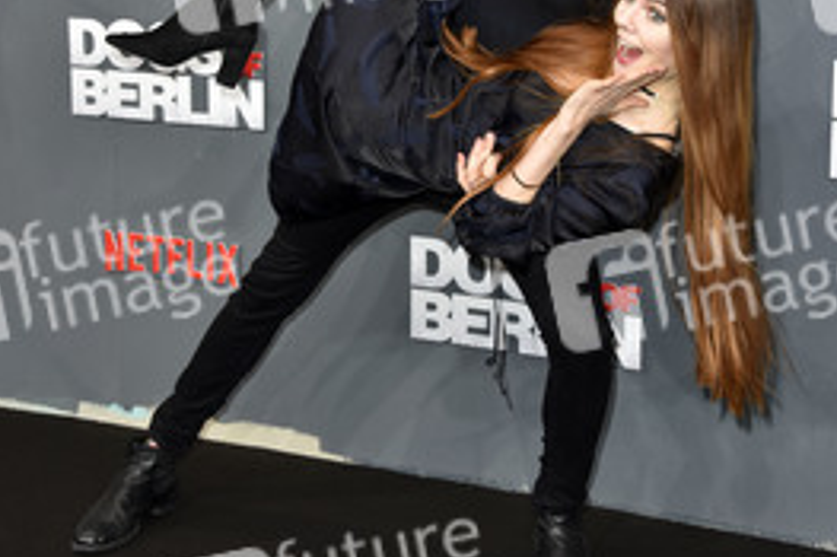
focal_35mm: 76
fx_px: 1766
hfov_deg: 26.7
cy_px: 118
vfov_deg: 17.8
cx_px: 420
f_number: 5.6
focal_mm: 50
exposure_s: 1/200
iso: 320
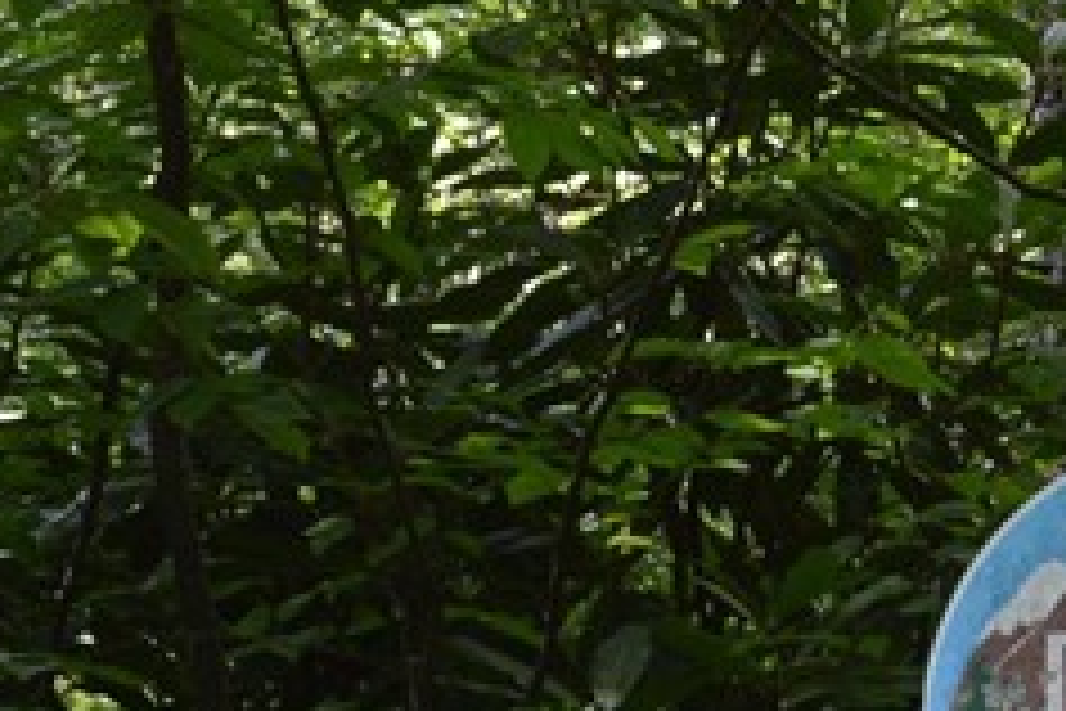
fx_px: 6514
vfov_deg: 6.2
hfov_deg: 9.1
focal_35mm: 220
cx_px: 1581
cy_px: -446
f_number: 5.6
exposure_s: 1/125
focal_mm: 32
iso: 250
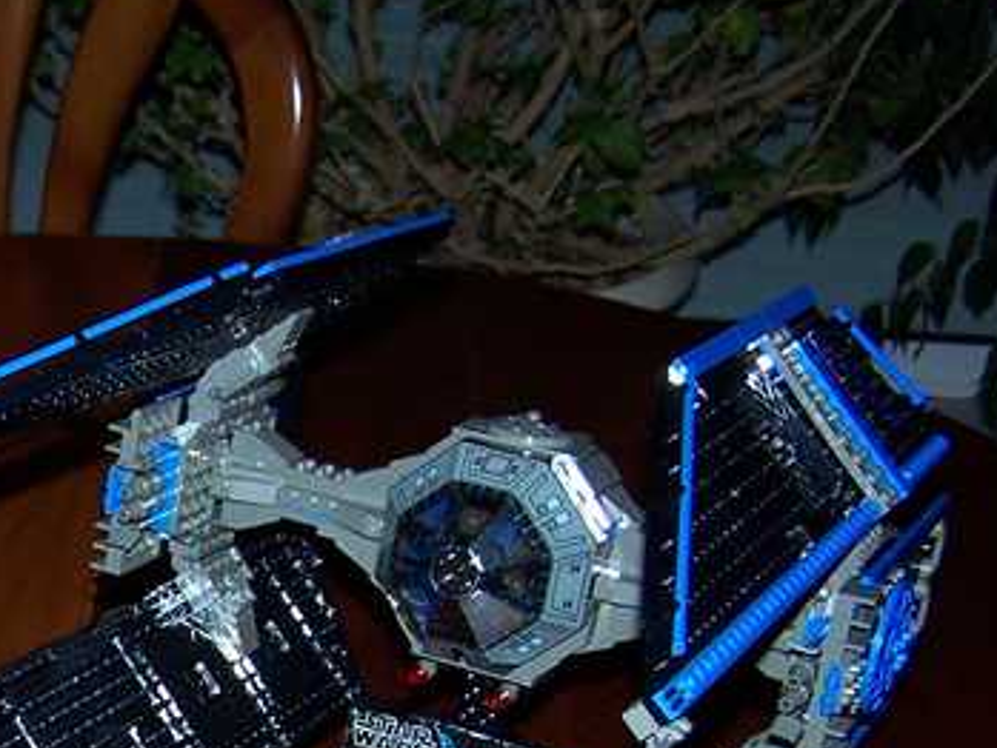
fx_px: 2507
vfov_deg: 16.5
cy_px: 819
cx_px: -109
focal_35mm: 87
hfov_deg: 21.3
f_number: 2.8
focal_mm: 6.3
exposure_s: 1/60
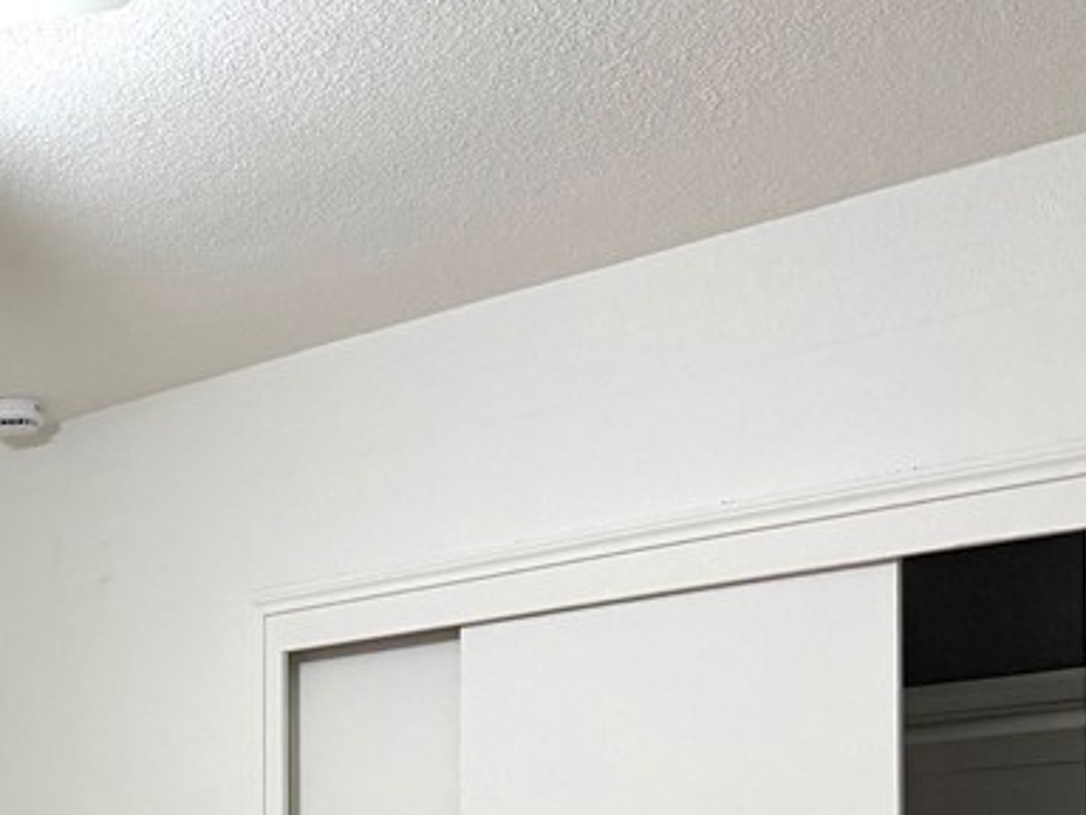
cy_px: 971
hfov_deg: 28.2
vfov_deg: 21.4
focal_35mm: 64
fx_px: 2008
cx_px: -28
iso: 400
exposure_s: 1/60
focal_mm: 6.76
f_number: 1.78
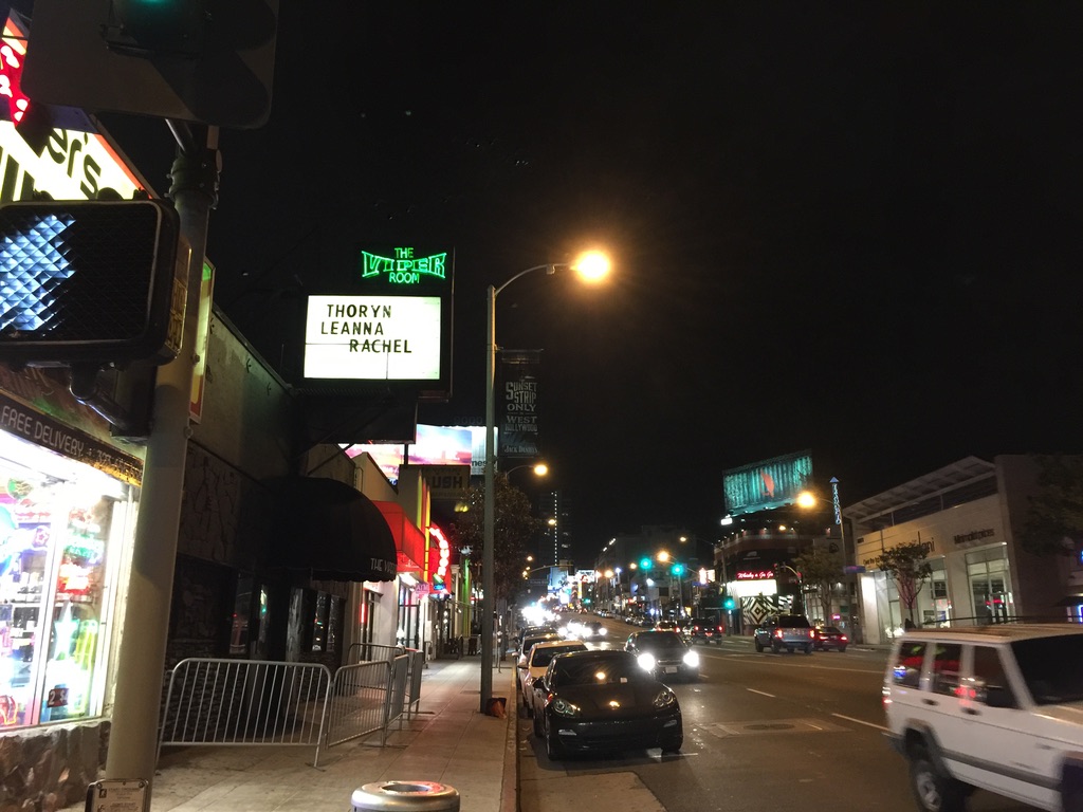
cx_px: 542
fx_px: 907
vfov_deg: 48.2
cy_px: 406
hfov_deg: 61.7
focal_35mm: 29
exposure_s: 1/10
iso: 125
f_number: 2.2
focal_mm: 4.15
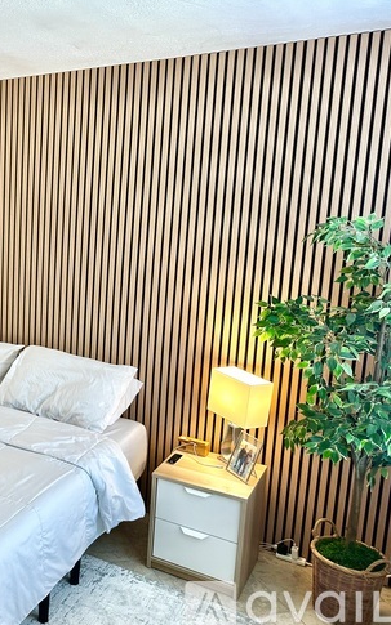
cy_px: 311
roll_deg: -0.1
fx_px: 597
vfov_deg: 55.3
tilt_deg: -10.0
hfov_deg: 32.1
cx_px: -37
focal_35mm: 35
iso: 160
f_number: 1.78
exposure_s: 1/60
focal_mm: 6.86
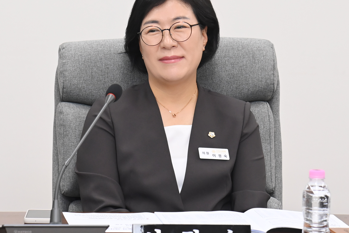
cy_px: 110
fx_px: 1735
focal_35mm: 179
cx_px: 178
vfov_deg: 7.7
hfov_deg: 11.5
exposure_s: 1/250
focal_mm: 120
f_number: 6.3
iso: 3200
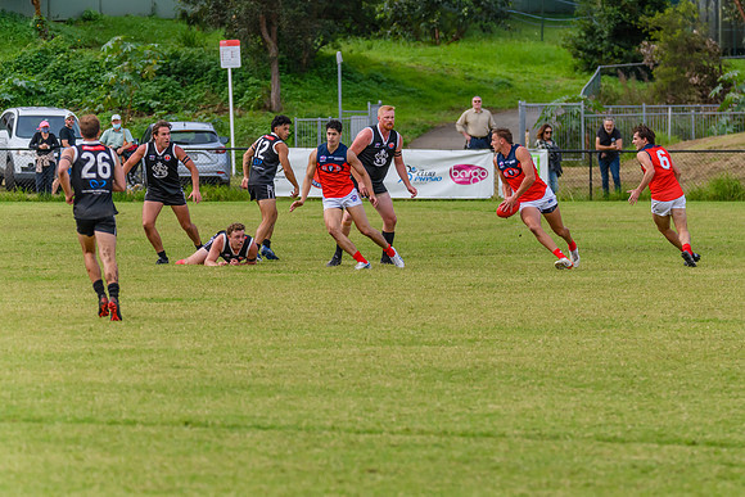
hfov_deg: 5.6
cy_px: 213
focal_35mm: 368
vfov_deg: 3.7
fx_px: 7623
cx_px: 503
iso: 800
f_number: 5.6
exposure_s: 1/2000
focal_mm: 250
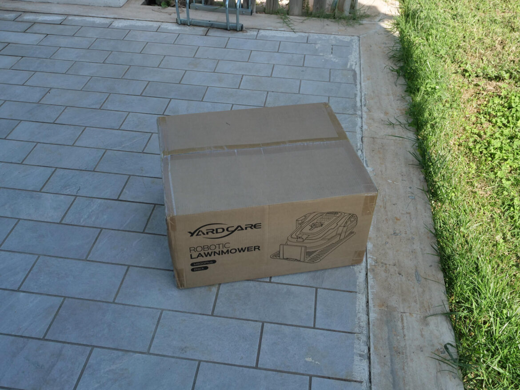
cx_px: 260
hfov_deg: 53.9
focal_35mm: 34
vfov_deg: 41.8
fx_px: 511
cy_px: 195
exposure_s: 1/640
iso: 400
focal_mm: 17
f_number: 6.3
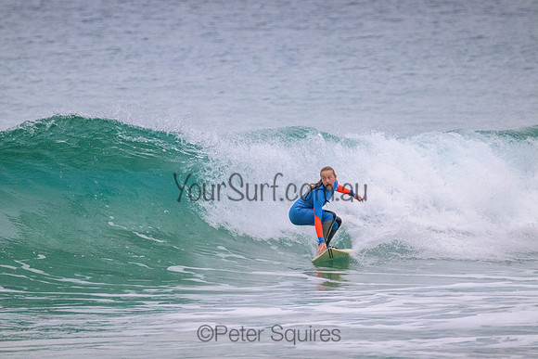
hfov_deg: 2.6
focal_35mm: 800
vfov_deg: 1.7
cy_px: 180
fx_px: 11958
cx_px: 269
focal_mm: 800
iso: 8000
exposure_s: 1/1250
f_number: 11
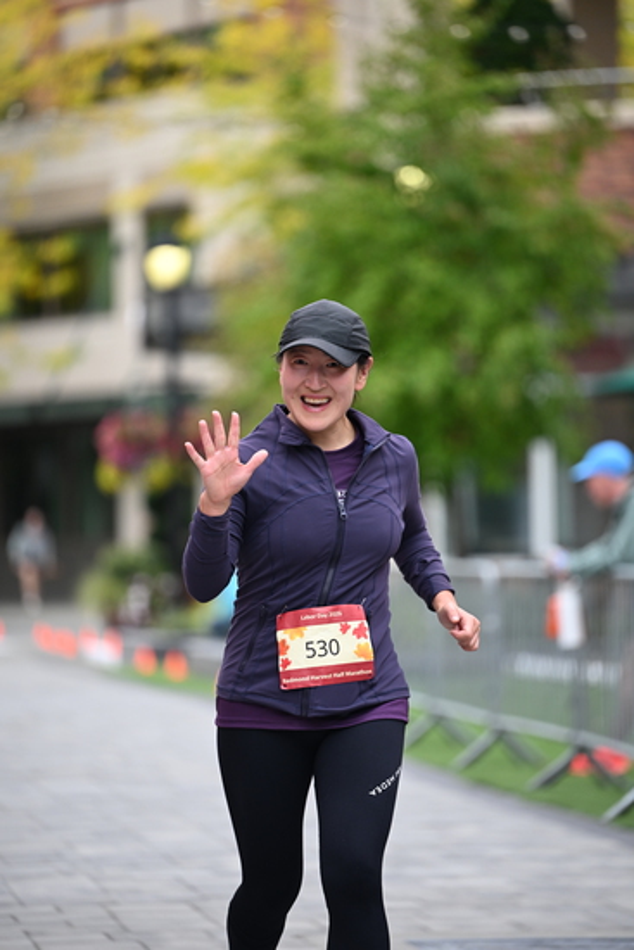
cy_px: 475
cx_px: 317
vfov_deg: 11.7
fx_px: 4620
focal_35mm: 175
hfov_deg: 7.9
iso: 640
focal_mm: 175
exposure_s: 1/1600
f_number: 2.8
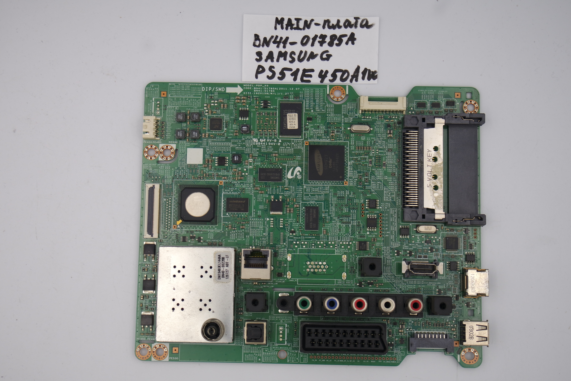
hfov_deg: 36.9
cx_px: 286
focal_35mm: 54
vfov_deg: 25.1
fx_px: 856
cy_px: 190
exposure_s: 1/125
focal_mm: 20
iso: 160
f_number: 5
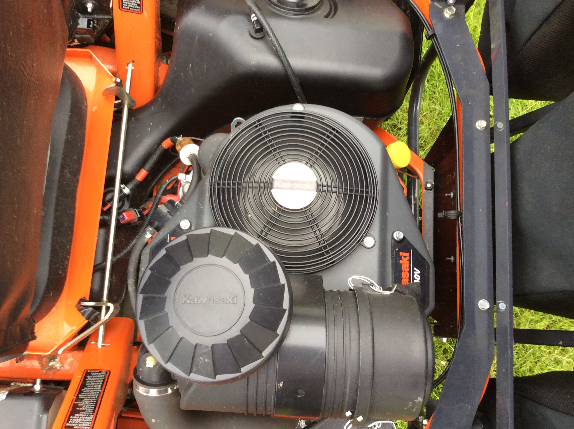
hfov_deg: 56.9
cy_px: 214
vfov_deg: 44.1
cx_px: 287
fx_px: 530
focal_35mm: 32
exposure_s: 1/24
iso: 50
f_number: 2.4
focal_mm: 3.3
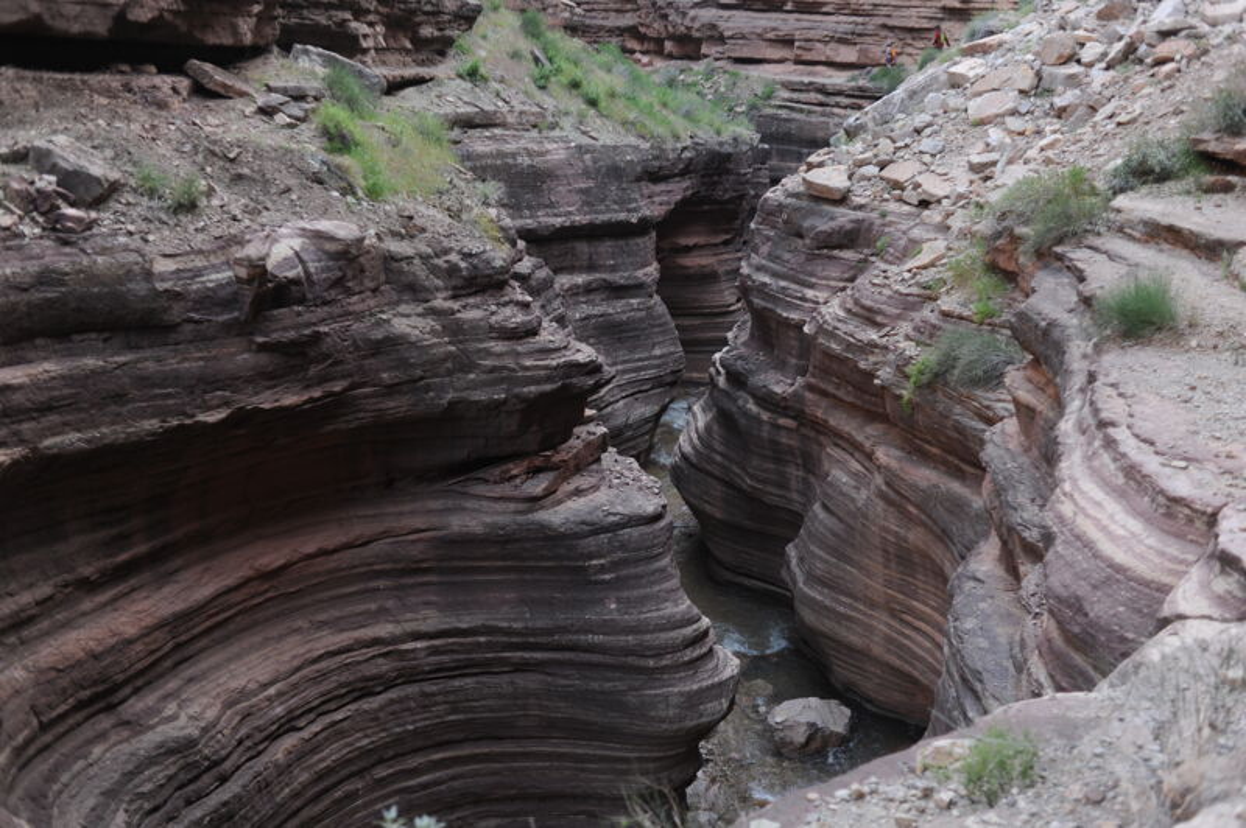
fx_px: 1210
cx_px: 623
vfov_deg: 37.8
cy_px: 414
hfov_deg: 54.5
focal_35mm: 35
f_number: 3.2
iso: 200
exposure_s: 1/60
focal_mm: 35
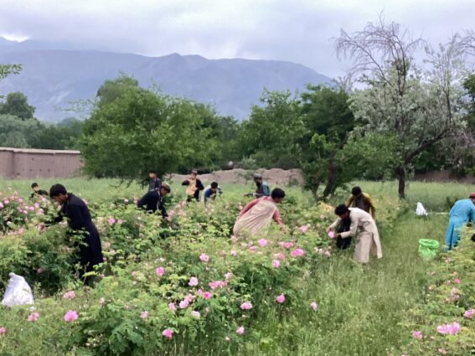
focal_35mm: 56
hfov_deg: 34.3
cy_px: 251
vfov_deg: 25.9
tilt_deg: -6.7
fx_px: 768
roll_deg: -2.1
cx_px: 202
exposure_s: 1/50
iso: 100
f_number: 2.4
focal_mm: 3.3
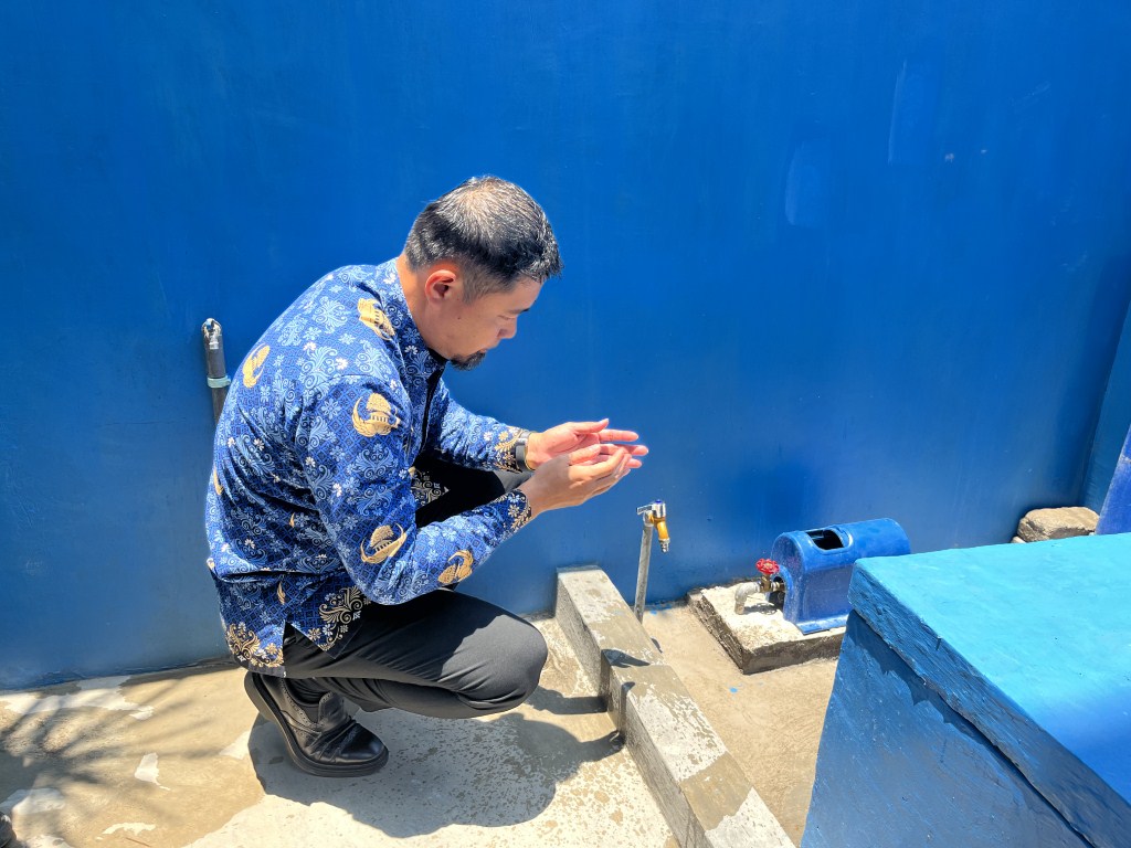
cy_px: 424
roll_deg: -2.0
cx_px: 566
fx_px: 849
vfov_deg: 53.1
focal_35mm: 26
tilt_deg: -19.9
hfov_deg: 67.3
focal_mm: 5.1
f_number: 1.6
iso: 50
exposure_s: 1/450
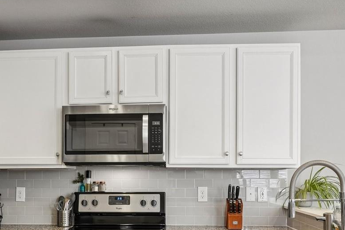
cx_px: 149
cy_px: 174
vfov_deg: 37.8
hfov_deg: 55.6
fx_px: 326
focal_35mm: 34
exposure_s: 1/30
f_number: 8
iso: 500
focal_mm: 11
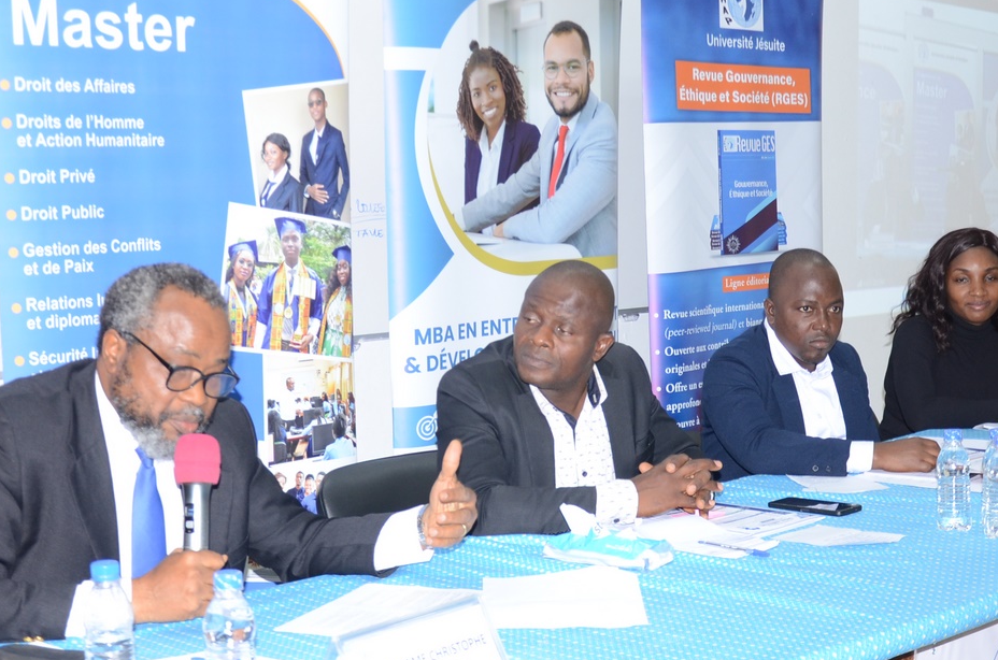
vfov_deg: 23.2
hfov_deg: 34.6
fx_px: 1604
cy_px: 394
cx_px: 520
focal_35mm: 58
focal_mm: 22
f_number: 4
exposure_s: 1/60
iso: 400
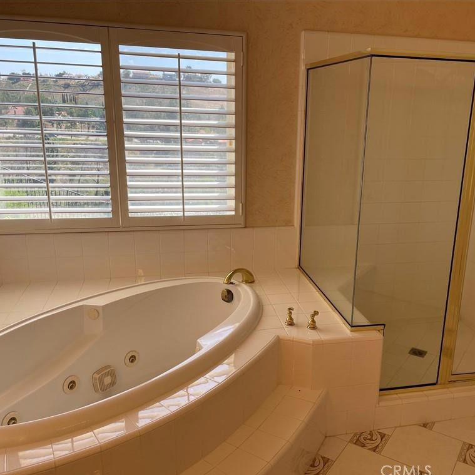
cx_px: 285
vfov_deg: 52.5
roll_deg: -1.7
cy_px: 240
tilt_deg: -15.4
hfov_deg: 52.2
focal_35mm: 31
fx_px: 481
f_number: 1.6
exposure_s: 1/567
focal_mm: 4.2
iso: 32
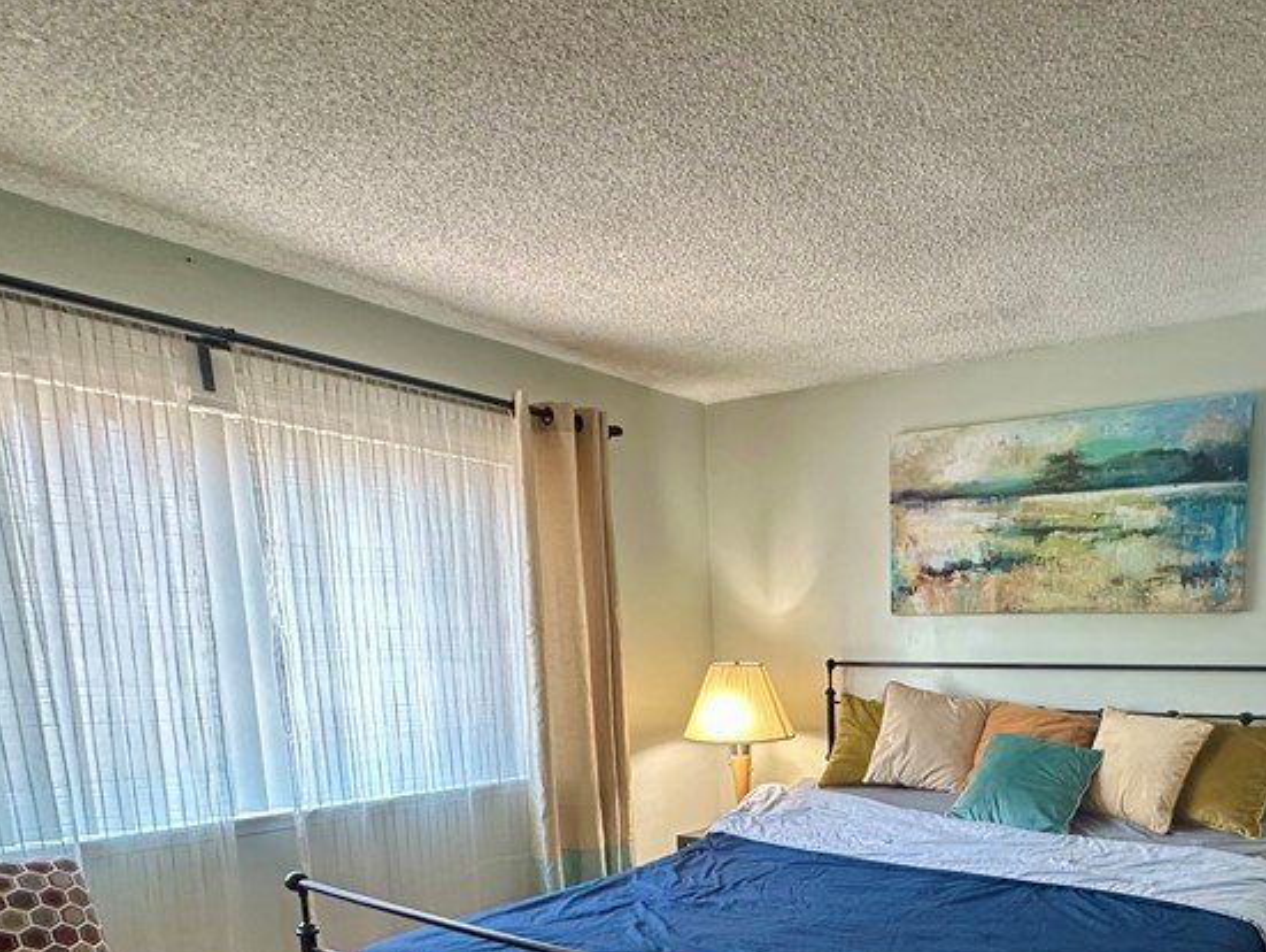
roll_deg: +0.0
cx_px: 937
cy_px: 803
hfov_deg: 63.6
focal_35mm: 26
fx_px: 952
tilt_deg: -9.0
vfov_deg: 49.0
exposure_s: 1/60
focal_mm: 2.22
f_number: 2.2
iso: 250
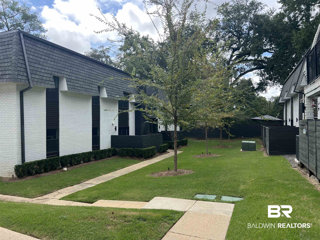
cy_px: 120
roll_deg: +0.3
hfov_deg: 67.3
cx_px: 160
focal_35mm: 26
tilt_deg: -0.3
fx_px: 240
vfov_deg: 53.1
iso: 50
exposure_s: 1/1395
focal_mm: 5.7
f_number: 1.5
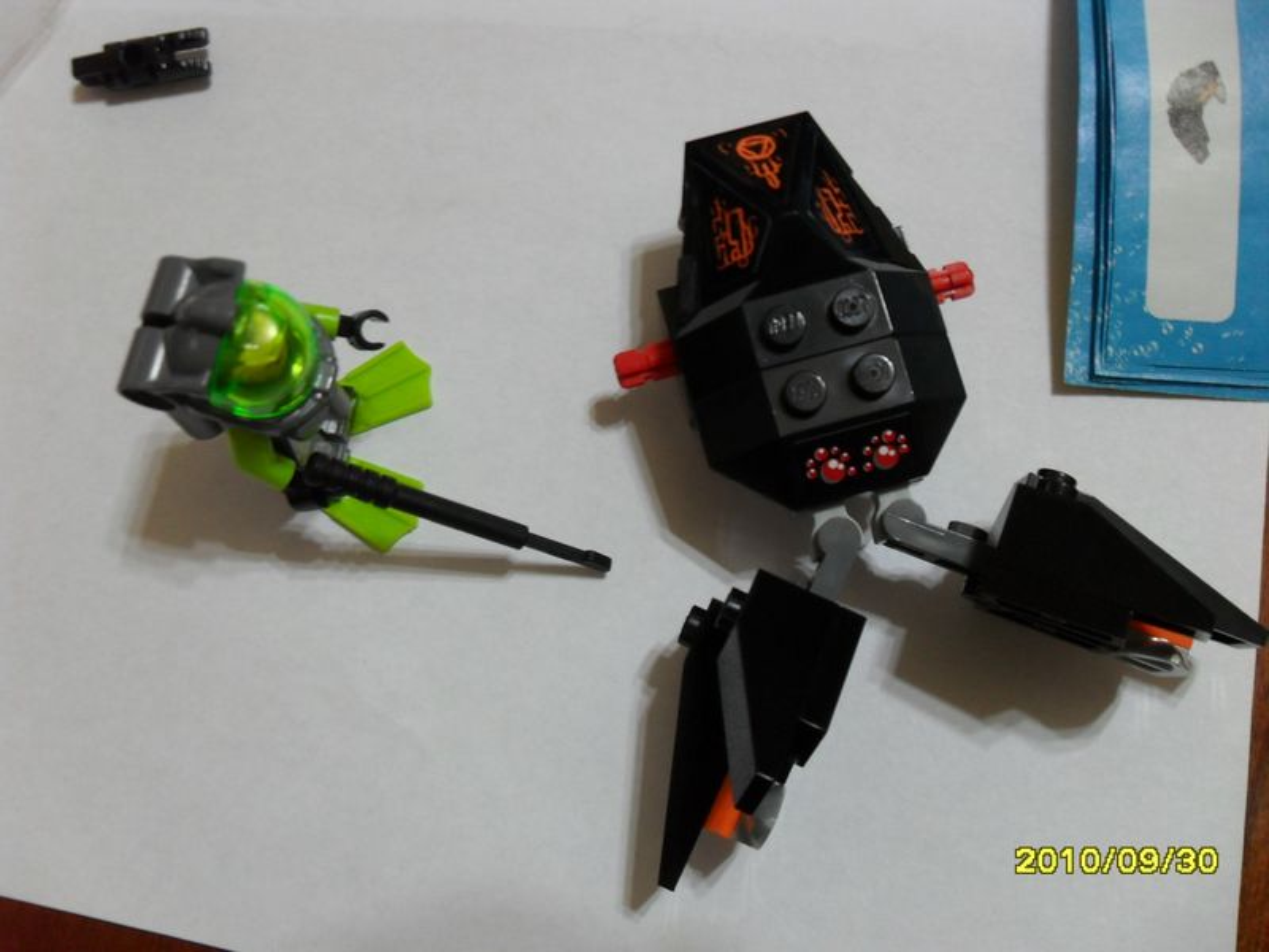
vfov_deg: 40.7
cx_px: 634
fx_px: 1283
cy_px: 476
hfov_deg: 52.6
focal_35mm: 35
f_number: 2.8
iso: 200
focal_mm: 6.2
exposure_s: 1/20
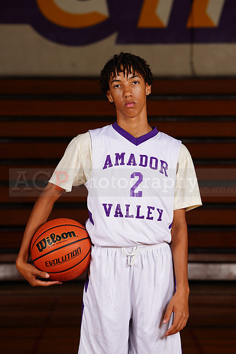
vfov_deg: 10.8
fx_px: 1867
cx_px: 118
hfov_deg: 7.2
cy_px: 177
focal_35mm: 190
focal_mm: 190
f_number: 8
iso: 200
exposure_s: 1/200
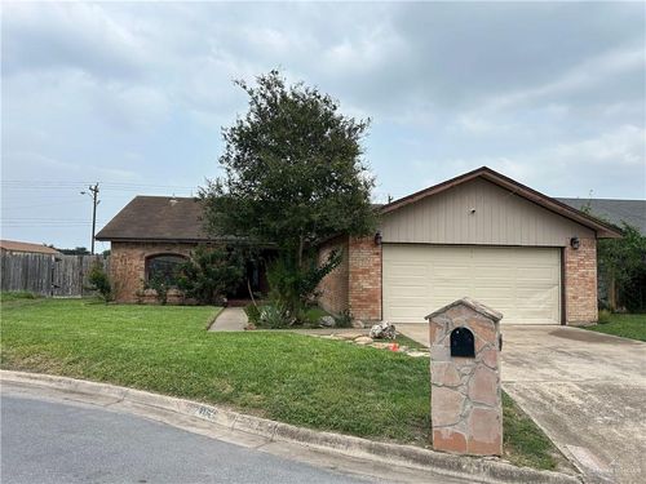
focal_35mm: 26
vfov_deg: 53.1
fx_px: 485
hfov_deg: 67.3
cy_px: 242
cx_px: 323
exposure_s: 1/3704
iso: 50
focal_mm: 5.7
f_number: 1.5
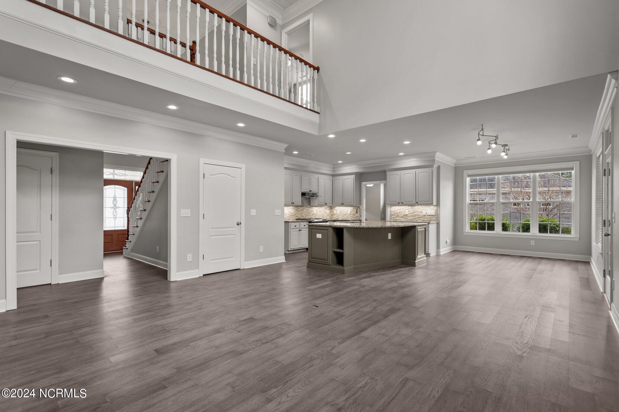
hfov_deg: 96.7
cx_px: 310
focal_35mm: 16
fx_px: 275
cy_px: 206
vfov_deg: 73.7
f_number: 4
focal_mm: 16
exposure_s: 1/5
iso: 200
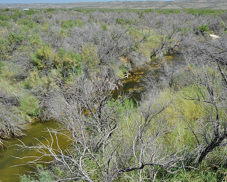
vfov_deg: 36.5
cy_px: 91
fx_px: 276
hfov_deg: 44.5
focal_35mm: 41
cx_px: 136
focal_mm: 24
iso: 250
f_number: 5.6
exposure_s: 1/125
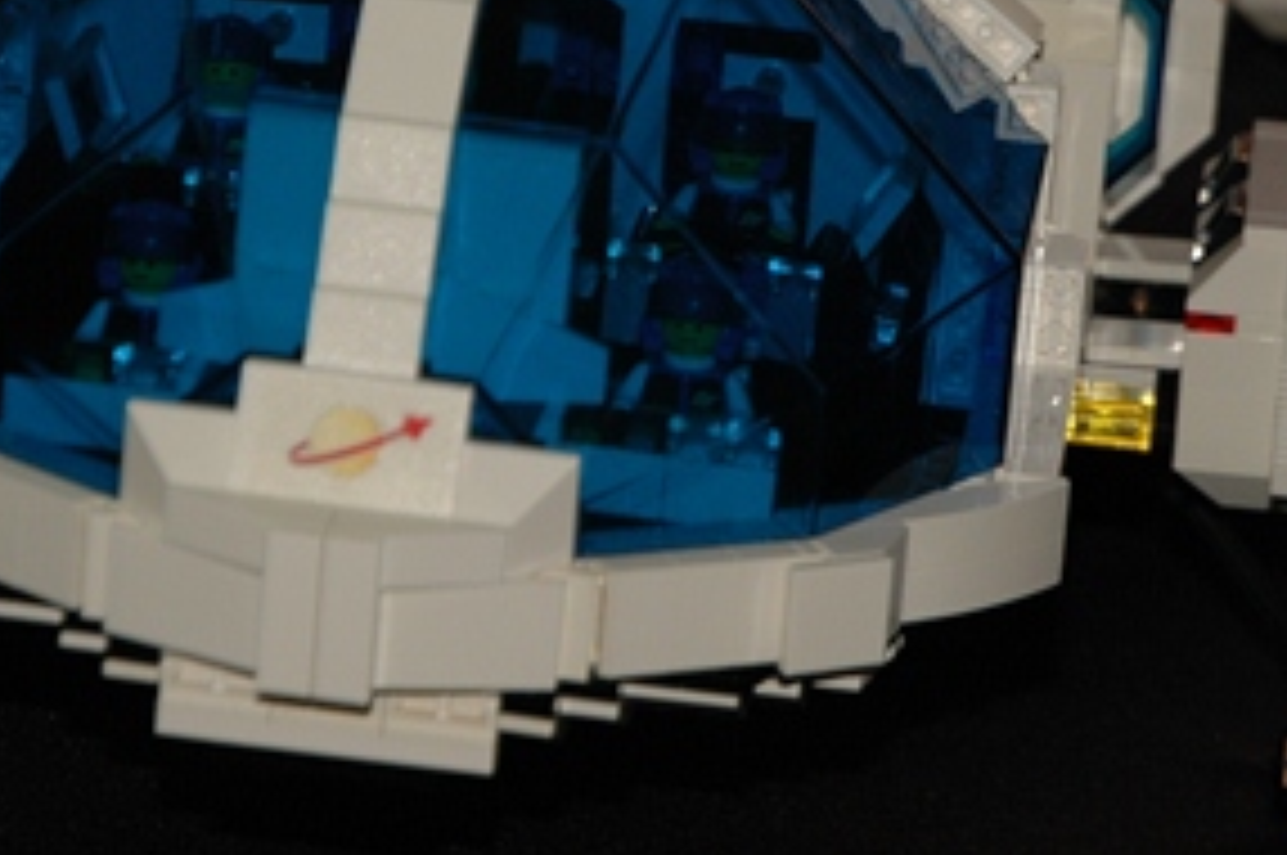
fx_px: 6713
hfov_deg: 10.9
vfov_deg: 7.3
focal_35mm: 188
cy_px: 144
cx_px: 526
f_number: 4.5
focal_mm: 56
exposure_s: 1/60
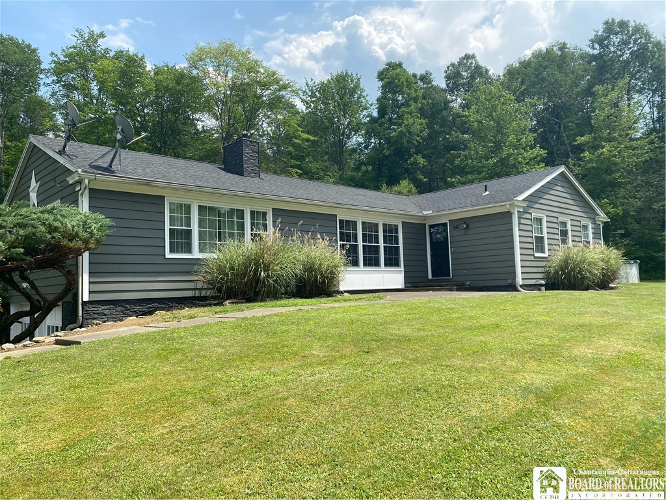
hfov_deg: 67.3
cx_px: 333
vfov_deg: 53.1
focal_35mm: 26
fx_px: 500
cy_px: 250
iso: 32
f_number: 1.8
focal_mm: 4.25
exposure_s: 1/1678
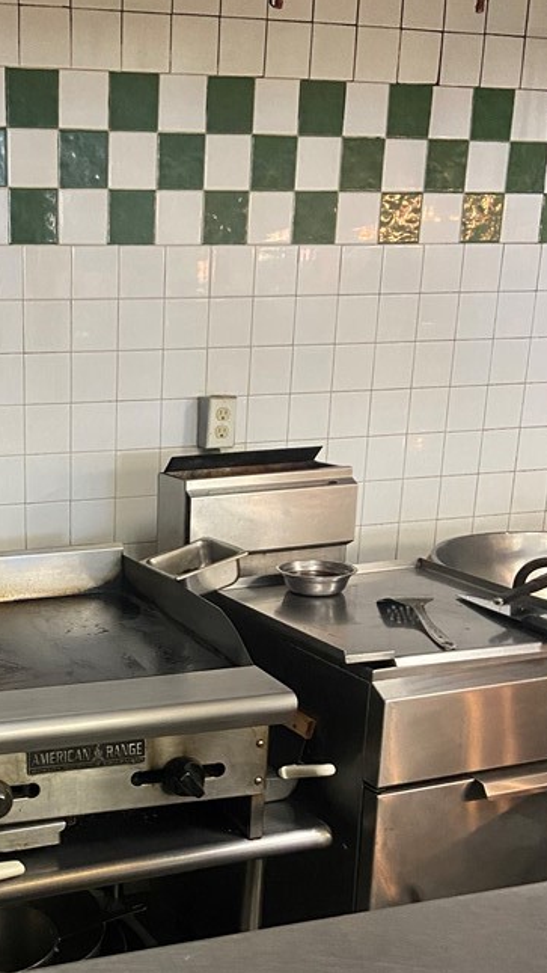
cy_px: 644
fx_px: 1160
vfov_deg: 44.8
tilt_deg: -17.5
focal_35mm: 45
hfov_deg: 25.4
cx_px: 15
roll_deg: +1.7
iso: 400
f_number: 1.8
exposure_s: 1/60
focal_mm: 4.25
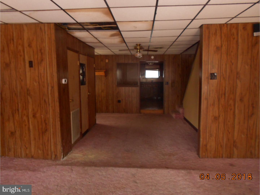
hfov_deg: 67.3
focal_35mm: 26
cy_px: 98
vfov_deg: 53.1
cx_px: 130
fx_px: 195
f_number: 3.2
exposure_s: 1/25
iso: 200
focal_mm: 4.6
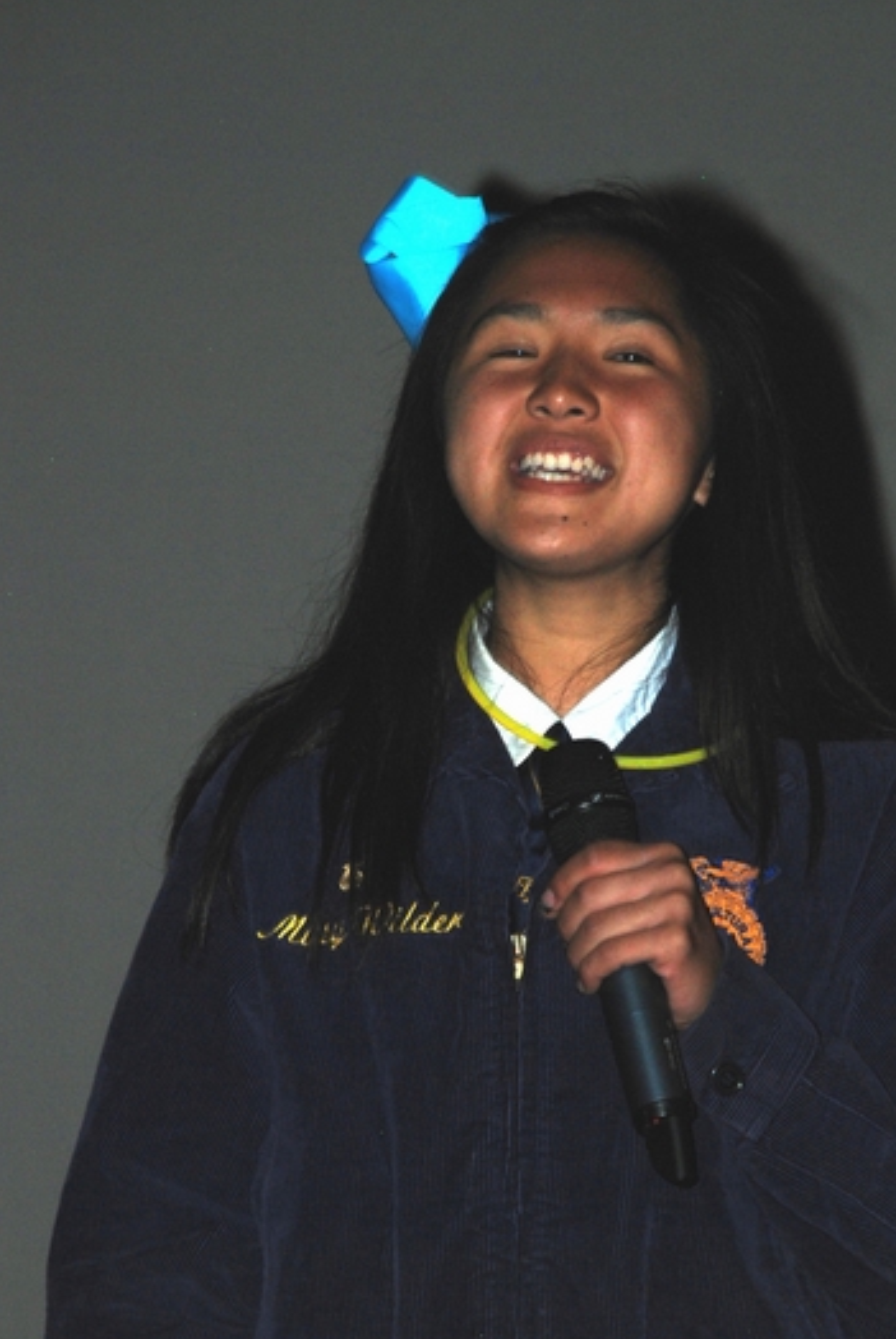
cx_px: 511
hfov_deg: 4.8
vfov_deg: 7.1
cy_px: 736
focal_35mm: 290
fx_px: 10780
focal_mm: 135
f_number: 5.6
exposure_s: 1/60
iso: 220
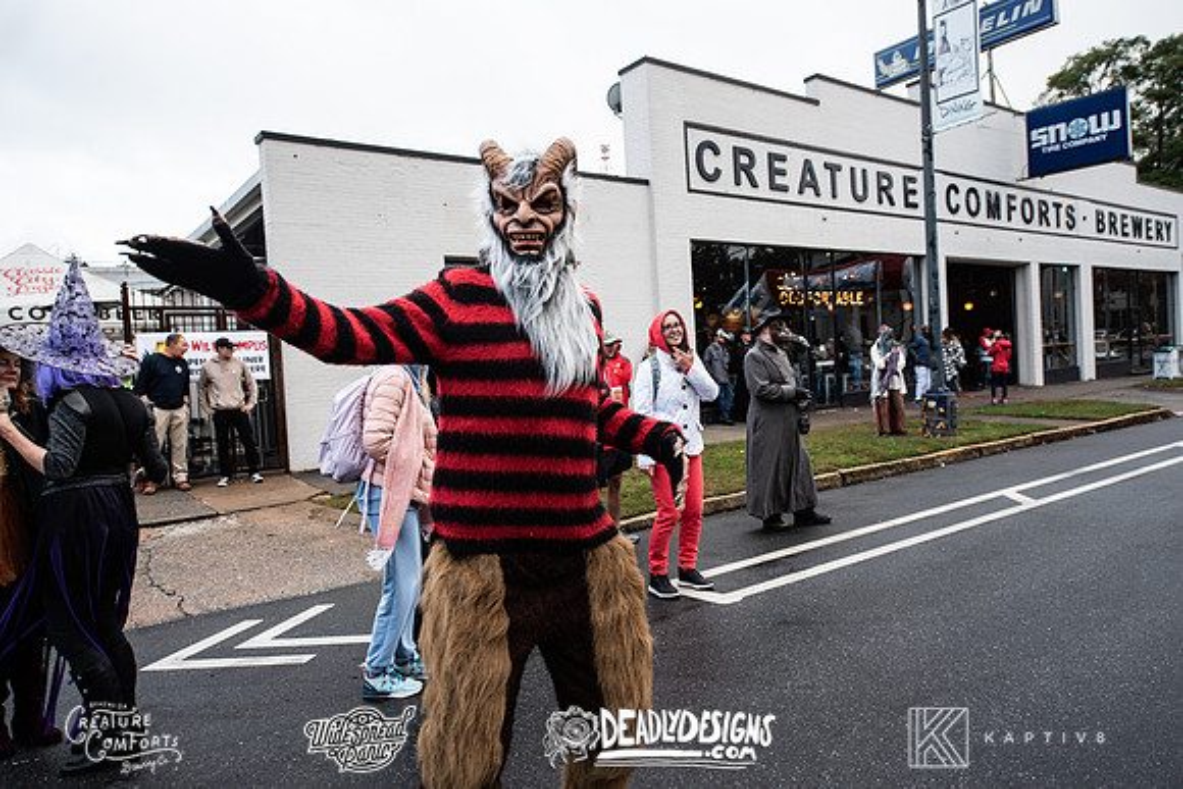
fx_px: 789
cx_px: 592
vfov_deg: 53.2
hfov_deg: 73.7
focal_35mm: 24
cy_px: 394
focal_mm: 24
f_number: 3.5
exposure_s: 1/250
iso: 400
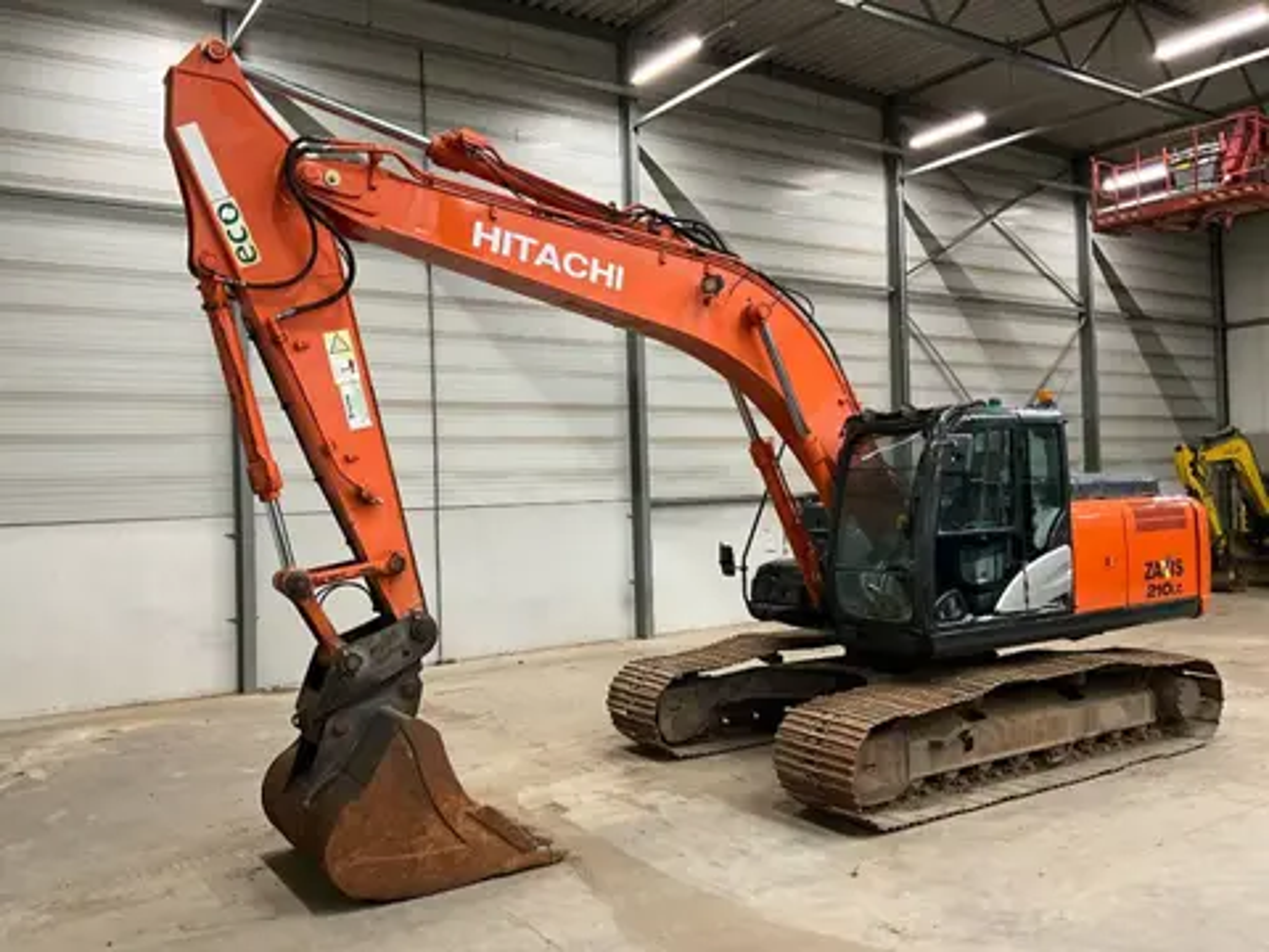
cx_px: 634
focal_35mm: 29
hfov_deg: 61.7
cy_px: 476
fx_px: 1063
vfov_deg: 48.2
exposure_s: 1/60
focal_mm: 3
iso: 160
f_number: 1.8
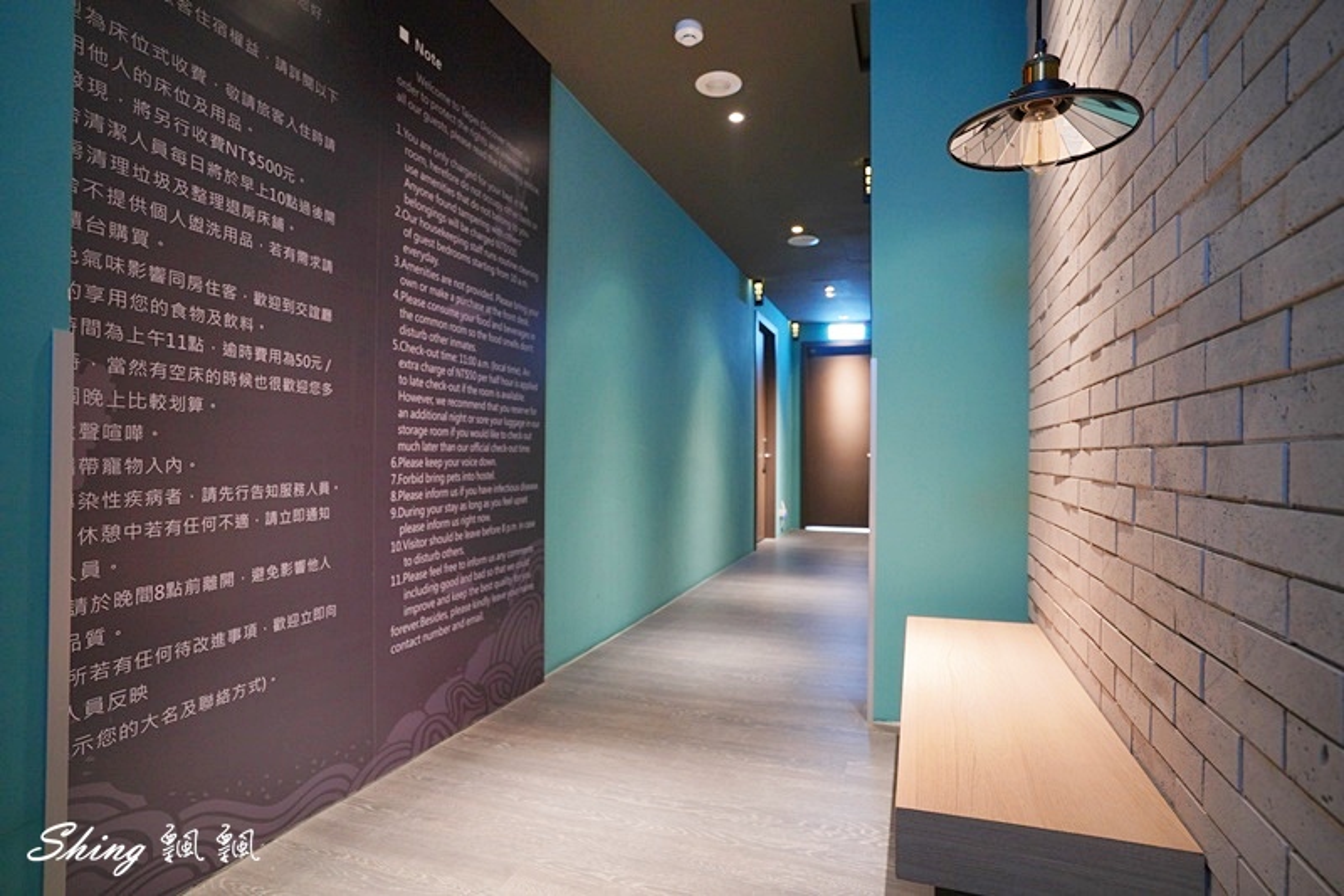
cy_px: 448
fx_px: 672
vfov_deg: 67.4
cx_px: 672
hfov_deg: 90.0
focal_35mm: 18
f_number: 4
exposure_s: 1/10
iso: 1250
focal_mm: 18
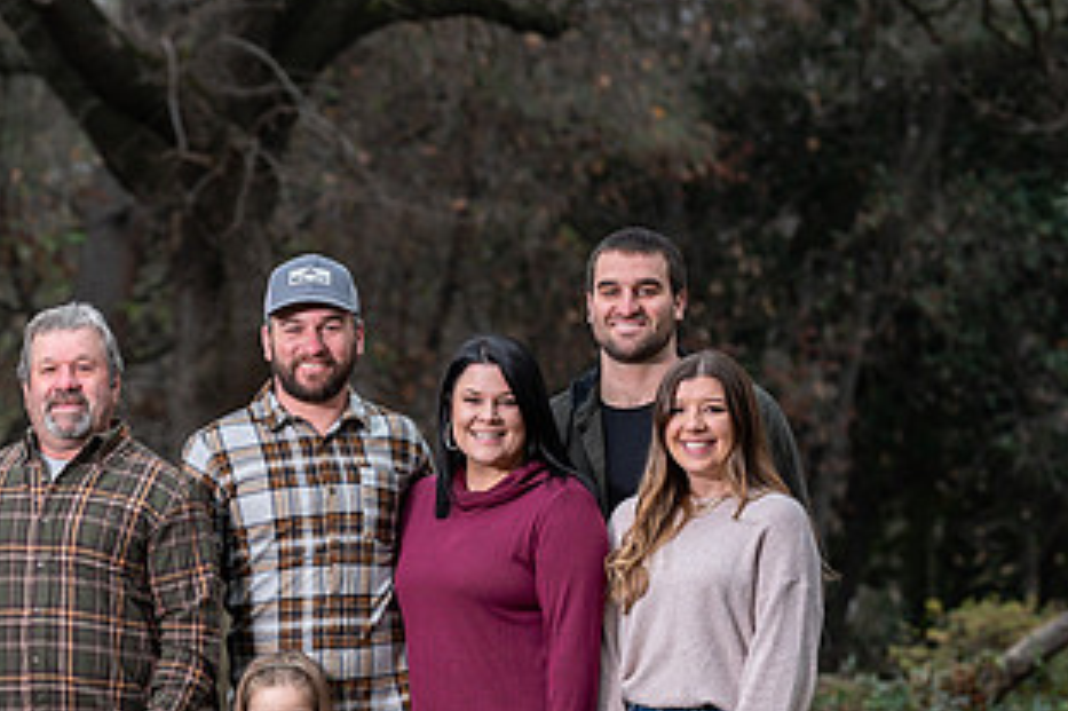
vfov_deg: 6.1
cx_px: 168
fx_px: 6642
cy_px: 613
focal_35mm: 224
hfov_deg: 9.2
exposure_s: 1/125
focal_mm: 120
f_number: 4
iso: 200
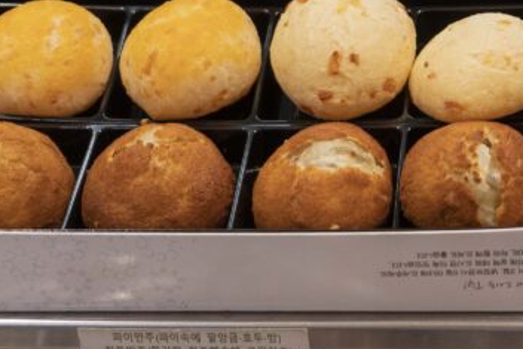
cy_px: -26
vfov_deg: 14.4
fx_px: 1352
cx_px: 563
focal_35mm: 93
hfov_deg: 20.9
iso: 1250
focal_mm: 32
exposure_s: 1/160
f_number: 4.5
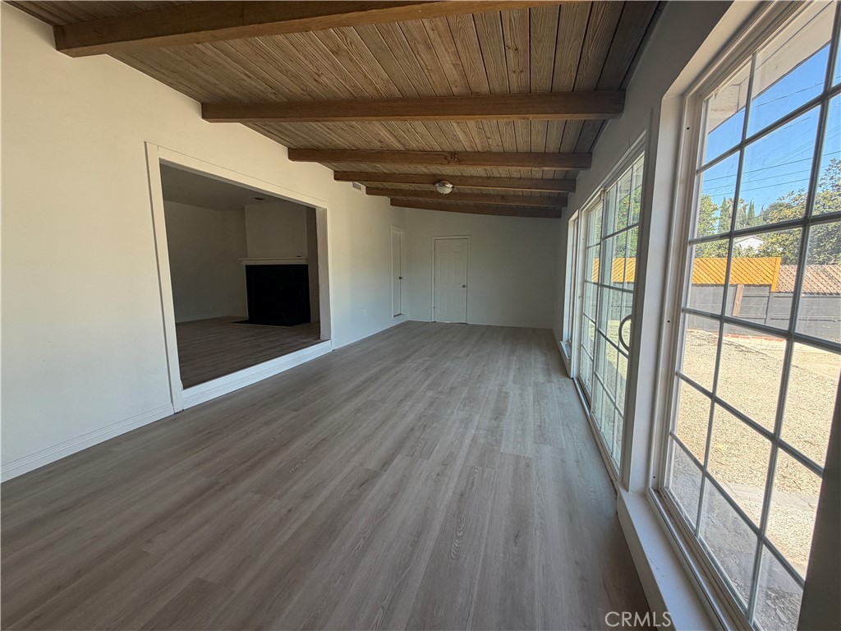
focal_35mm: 14
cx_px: 420
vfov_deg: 85.7
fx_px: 340
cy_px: 316
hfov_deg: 102.1
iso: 64
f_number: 2.2
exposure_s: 1/153
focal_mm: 2.22
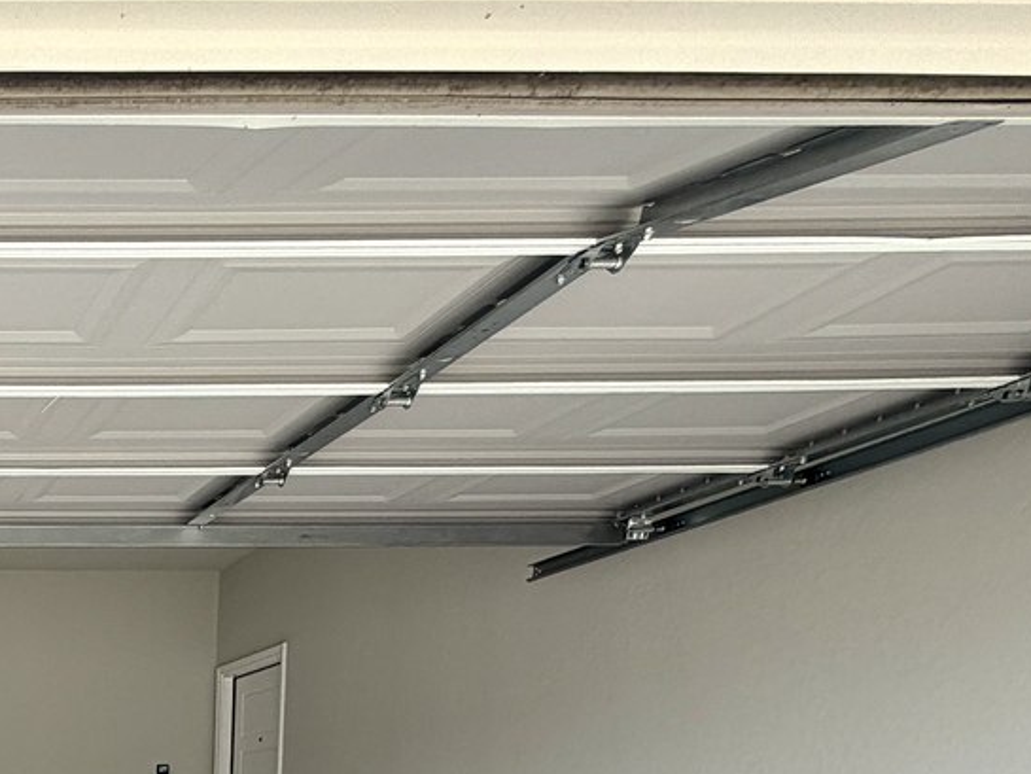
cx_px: -216
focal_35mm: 37
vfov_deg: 32.6
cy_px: 905
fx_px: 1102
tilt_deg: -3.5
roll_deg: +0.2
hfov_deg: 37.4
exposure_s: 1/139
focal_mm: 2.22
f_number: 2.2
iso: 40
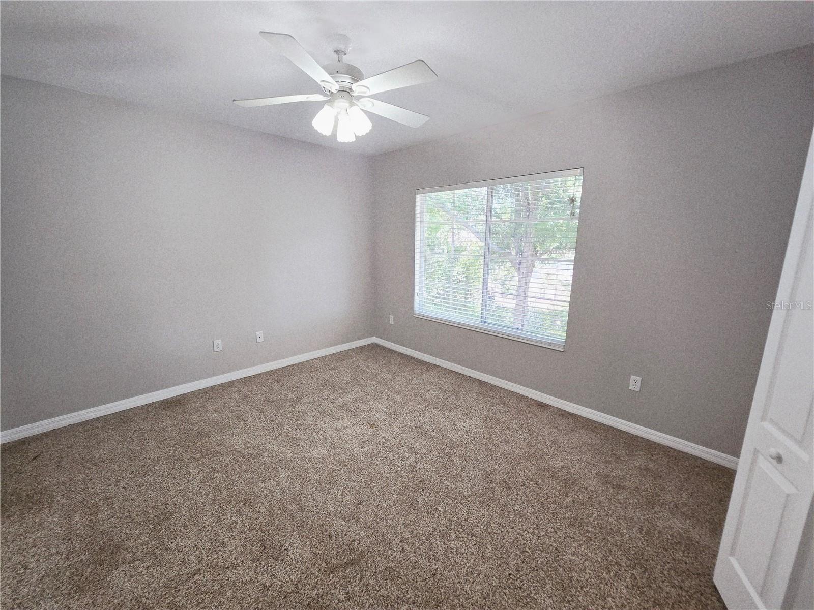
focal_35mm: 13
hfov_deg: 106.2
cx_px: 407
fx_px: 306
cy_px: 305
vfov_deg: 89.9
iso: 125
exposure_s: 1/60.2
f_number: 2.2
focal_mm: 2.2
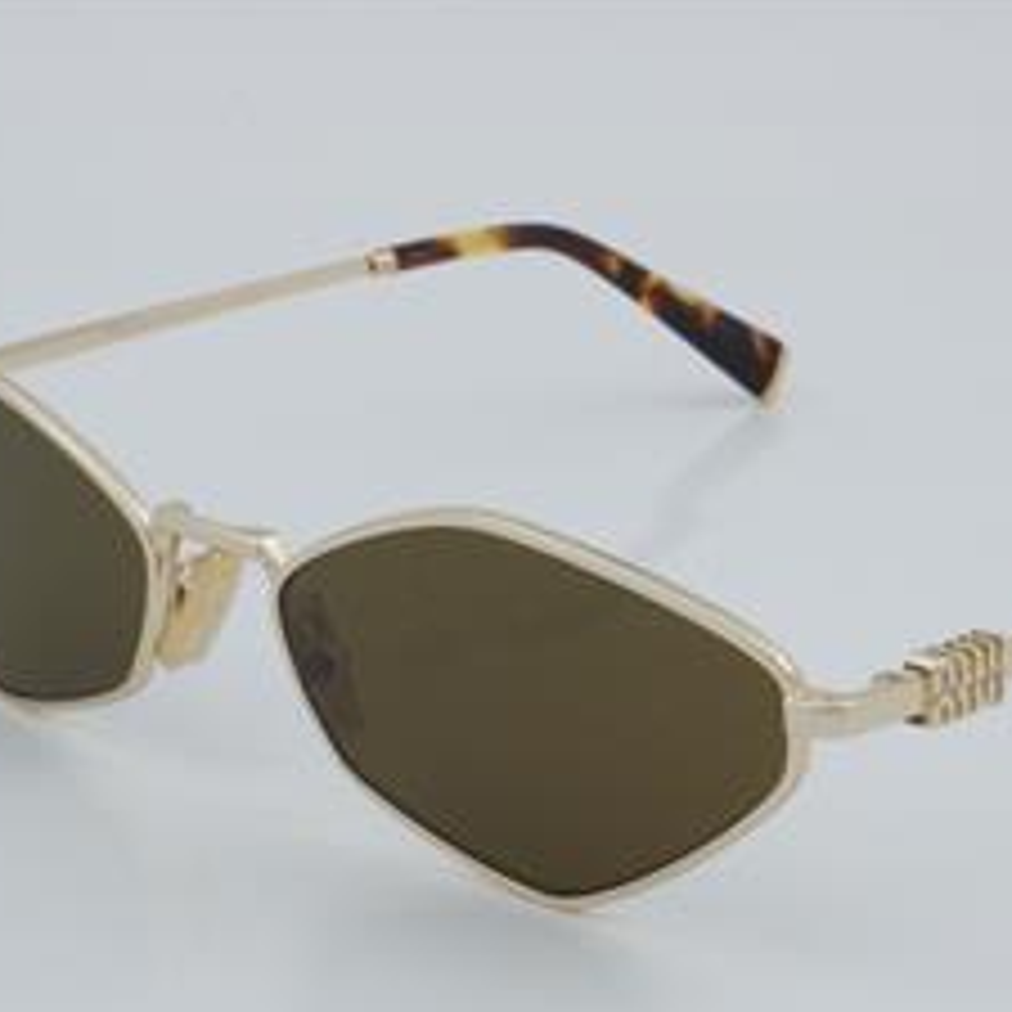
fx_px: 3738
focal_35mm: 113
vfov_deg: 15.4
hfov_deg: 15.4
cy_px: 580
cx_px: 688
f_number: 32
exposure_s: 1/4
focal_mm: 50
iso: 100
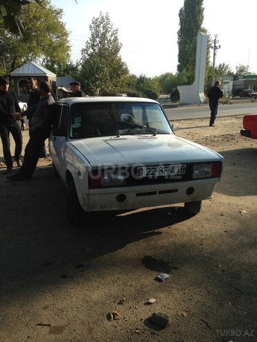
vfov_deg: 55.4
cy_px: 171
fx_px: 327
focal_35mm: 33
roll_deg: +0.5
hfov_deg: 42.9
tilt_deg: -15.3
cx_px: 128
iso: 50
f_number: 2.4
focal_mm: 4.12
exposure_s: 1/821
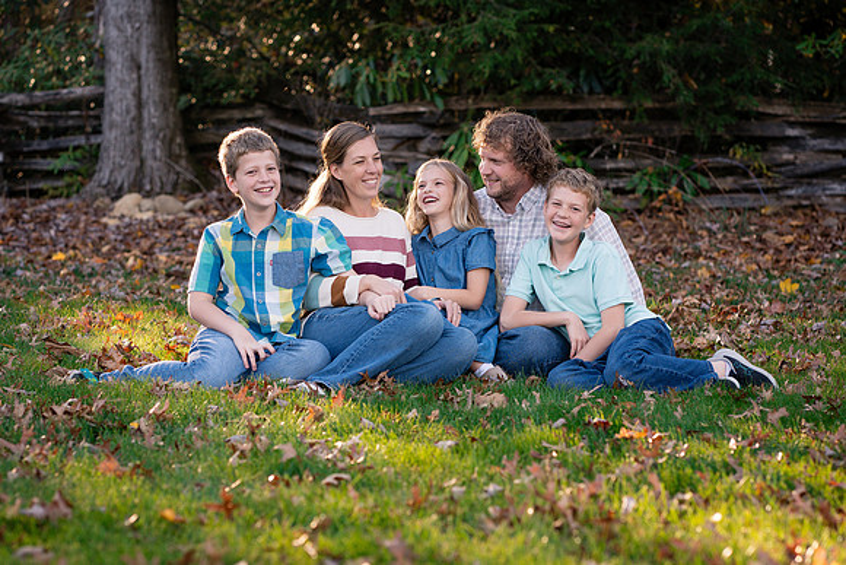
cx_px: 416
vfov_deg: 13.3
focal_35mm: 103
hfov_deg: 19.8
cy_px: 339
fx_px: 2419
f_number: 3.5
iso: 200
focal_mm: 85
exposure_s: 1/400
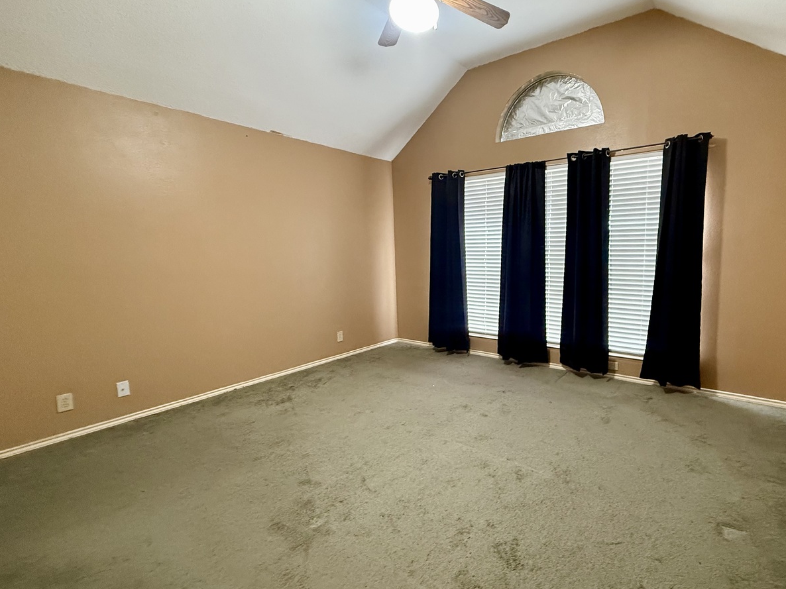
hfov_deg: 89.9
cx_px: 471
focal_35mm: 17
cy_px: 299
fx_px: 386
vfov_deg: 74.7
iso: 640
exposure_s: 1/60
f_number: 2.2
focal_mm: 2.22
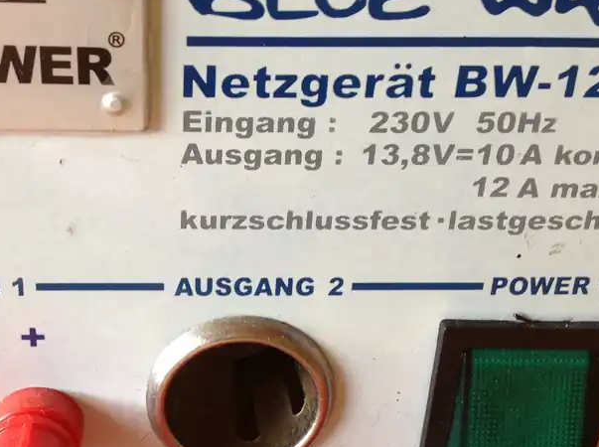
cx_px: 217
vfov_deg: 25.2
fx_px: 1002
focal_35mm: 58
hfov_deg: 33.1
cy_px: 233
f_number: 2.4
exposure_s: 1/15
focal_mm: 4.28
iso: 64
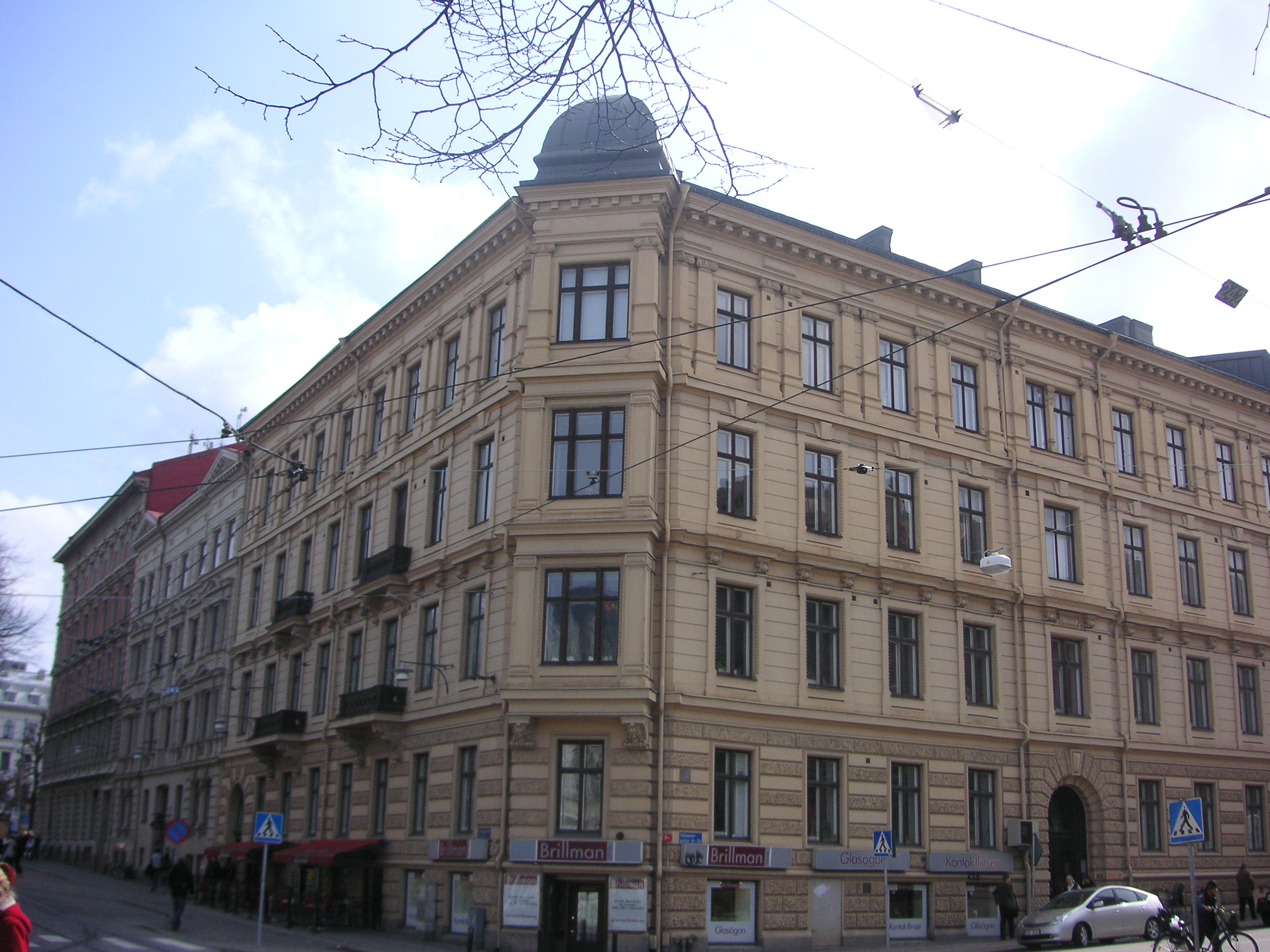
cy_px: 476
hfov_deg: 50.1
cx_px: 635
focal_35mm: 37
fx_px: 1357
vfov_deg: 38.7
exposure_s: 1/750
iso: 50
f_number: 2.8
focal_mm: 6.1
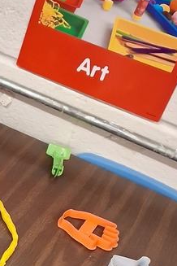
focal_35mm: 88
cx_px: -97
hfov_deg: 14.4
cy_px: 262
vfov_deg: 22.3
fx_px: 649
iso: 500
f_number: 1.8
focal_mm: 4
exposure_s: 1/60
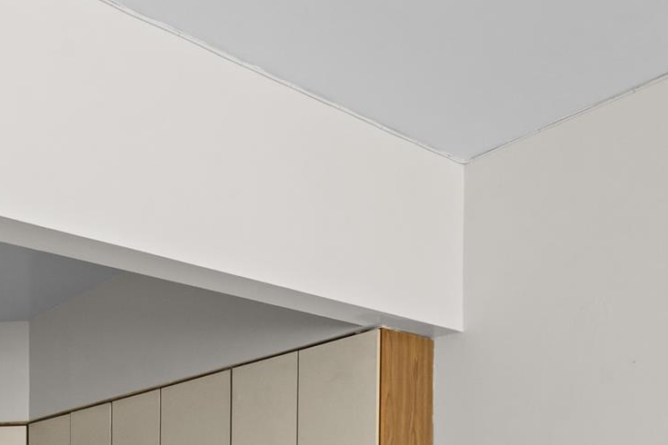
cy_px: 524
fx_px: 724
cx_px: 39
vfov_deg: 29.7
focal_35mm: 39
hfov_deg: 44.1
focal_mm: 14
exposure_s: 2.5
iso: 1000
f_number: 10
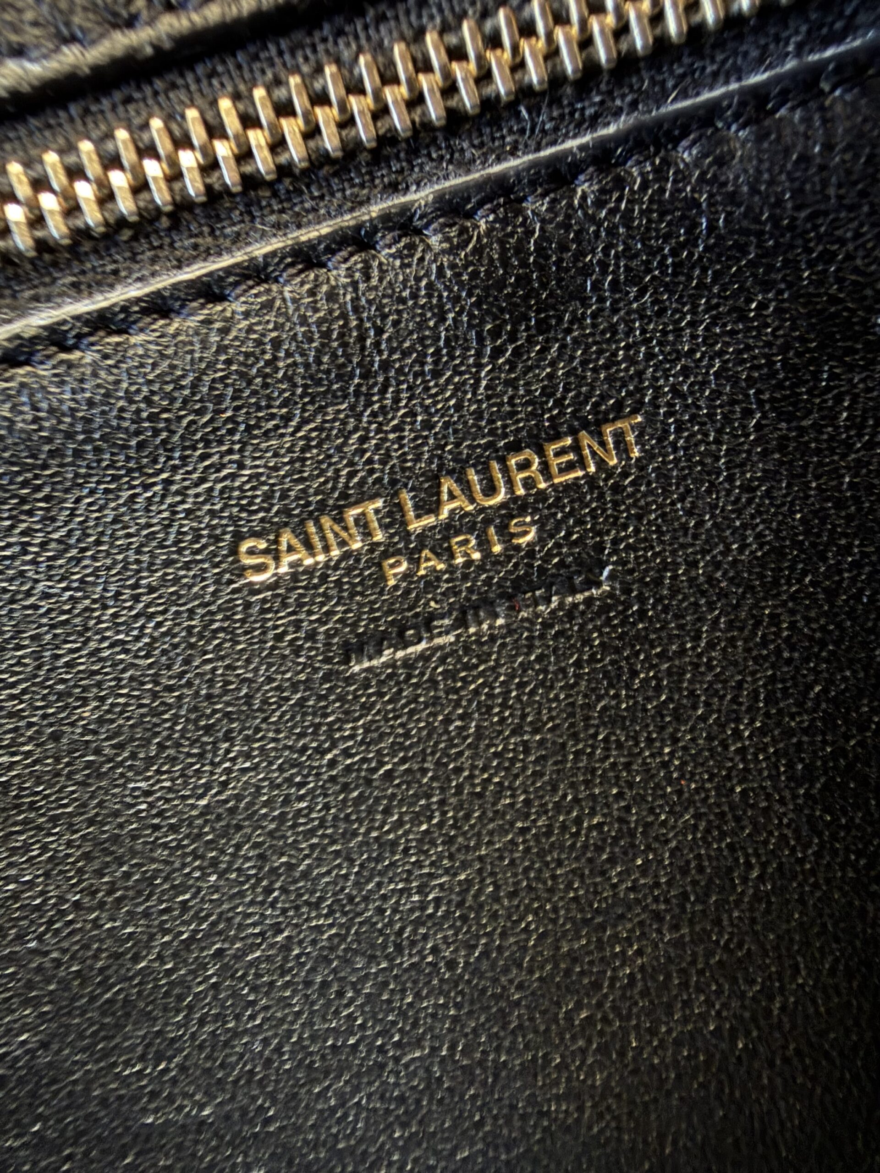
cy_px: 586
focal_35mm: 24
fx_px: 813
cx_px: 440
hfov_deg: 56.8
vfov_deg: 71.6
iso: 400
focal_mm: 2.22
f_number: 2.2
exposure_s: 1/8
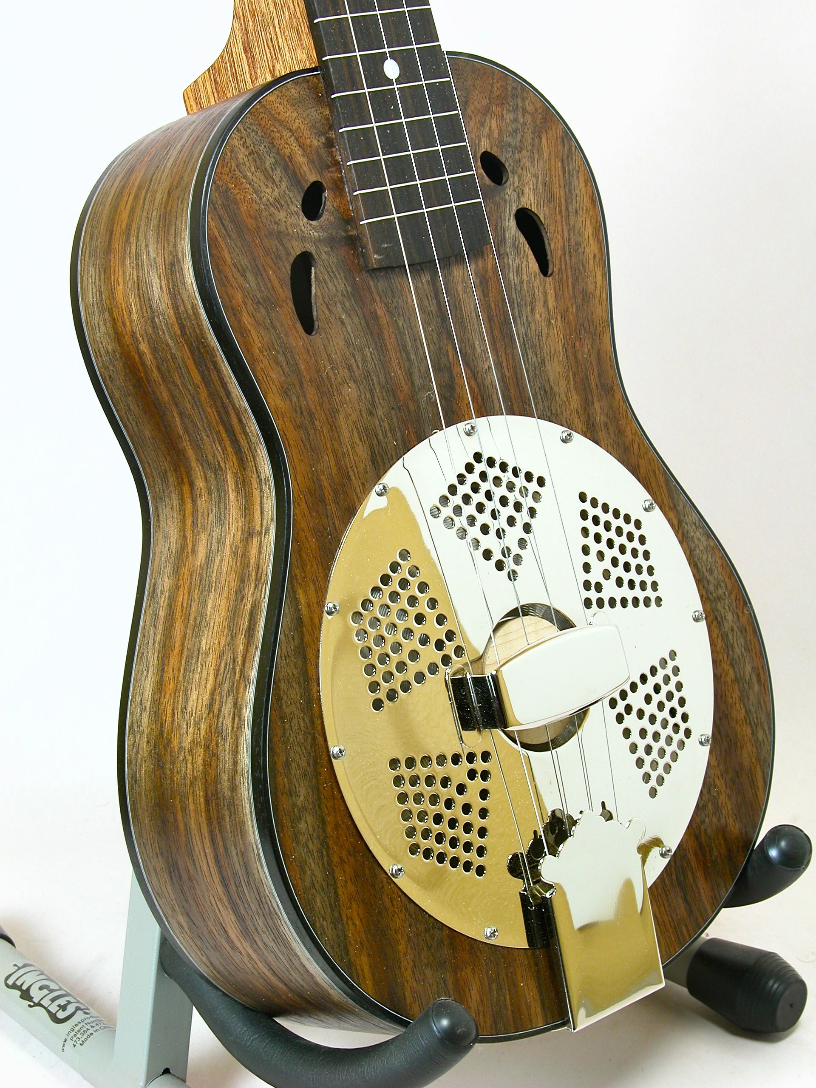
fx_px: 2420
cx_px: 408
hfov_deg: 19.1
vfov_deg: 25.3
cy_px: 544
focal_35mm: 77
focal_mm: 19.9
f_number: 6.8
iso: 100
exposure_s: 1/11.9
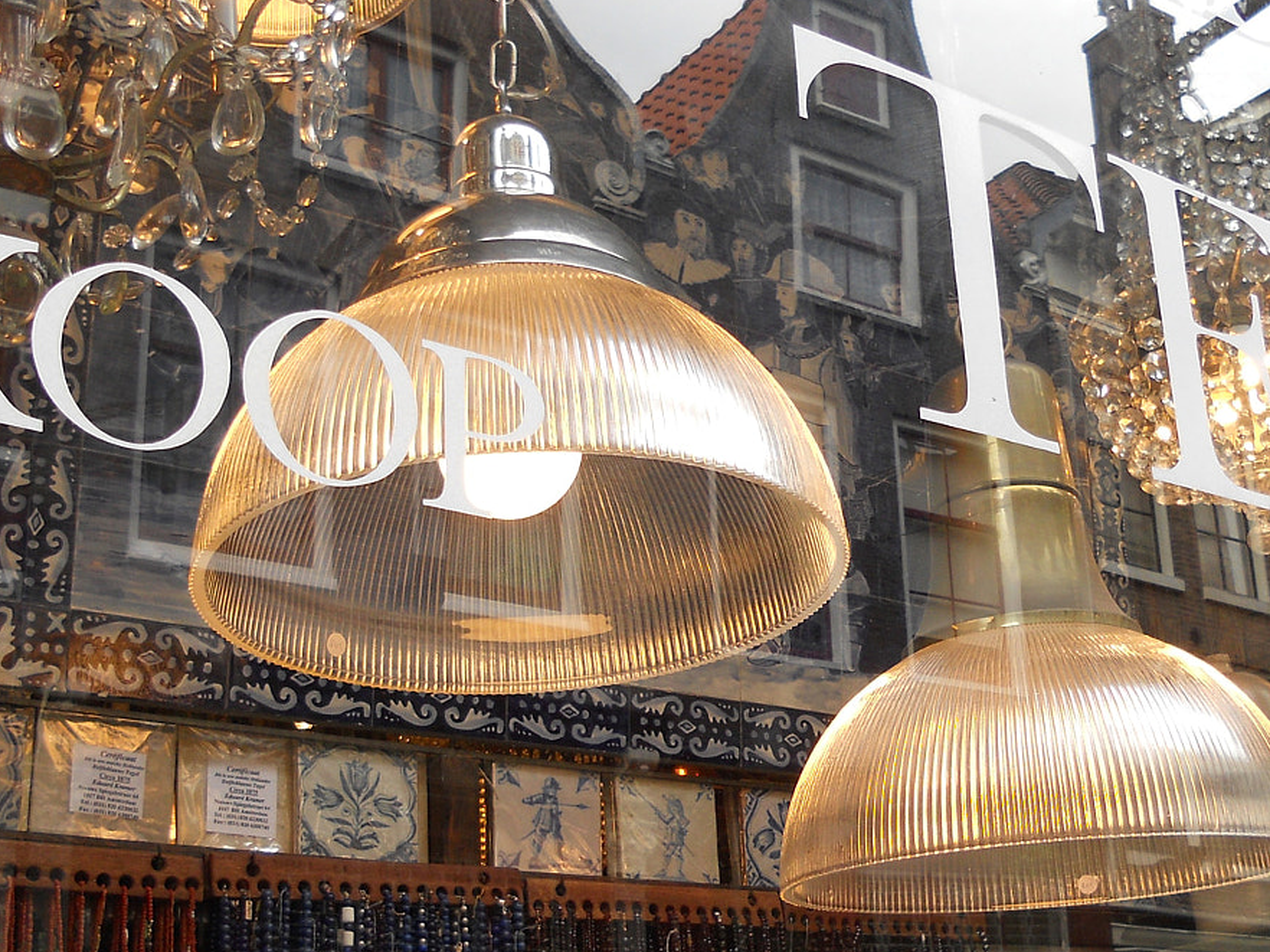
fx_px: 1797
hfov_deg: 38.9
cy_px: 651
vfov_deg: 29.4
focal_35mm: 49
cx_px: 636
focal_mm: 4.9
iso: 80
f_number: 3.2
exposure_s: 1/100
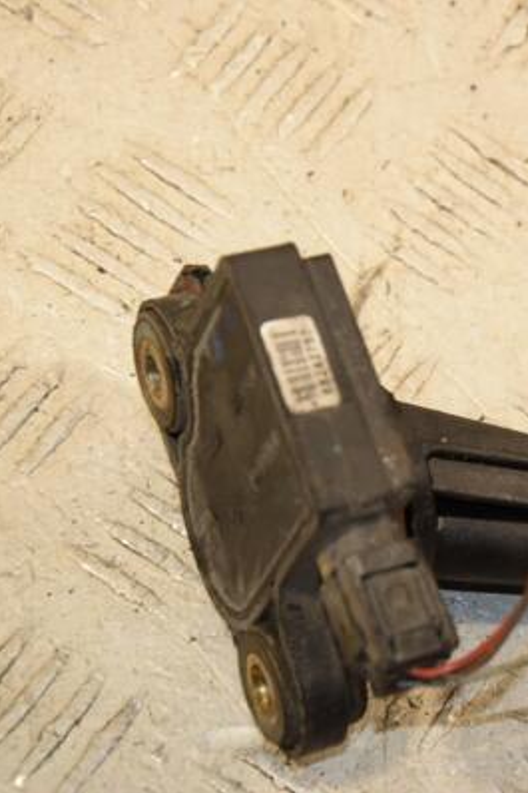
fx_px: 3738
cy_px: 396
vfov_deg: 12.1
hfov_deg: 8.0
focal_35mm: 170
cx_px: 590
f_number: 7.1
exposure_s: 1/200
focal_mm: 75
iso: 800
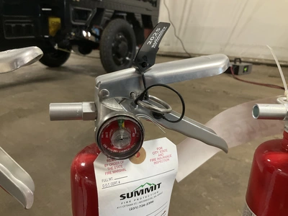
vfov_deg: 48.2
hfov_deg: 61.7
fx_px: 241
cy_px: 108
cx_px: 144
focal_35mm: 29
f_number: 1.8
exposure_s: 1/60
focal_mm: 3
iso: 250
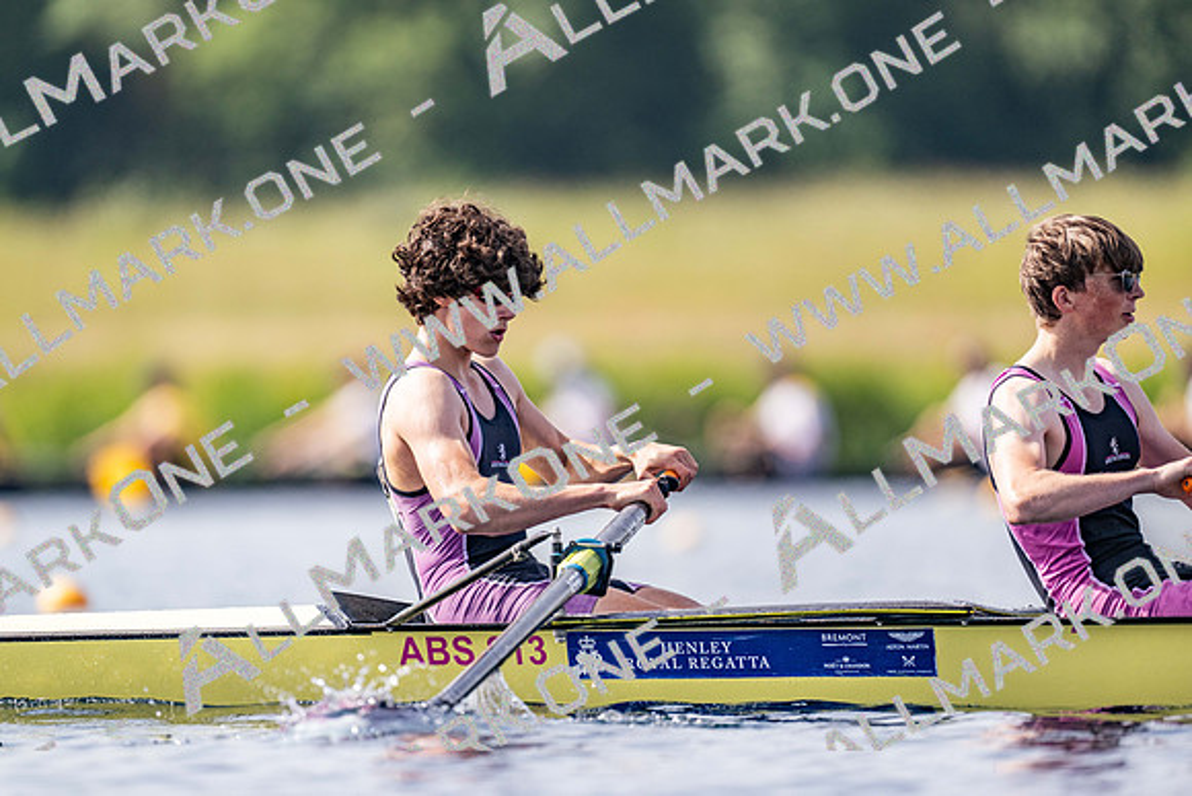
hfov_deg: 3.4
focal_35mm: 600
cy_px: 398
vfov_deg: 2.3
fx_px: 19870
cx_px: 596
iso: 220
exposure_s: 1/2500
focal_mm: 600
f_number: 4
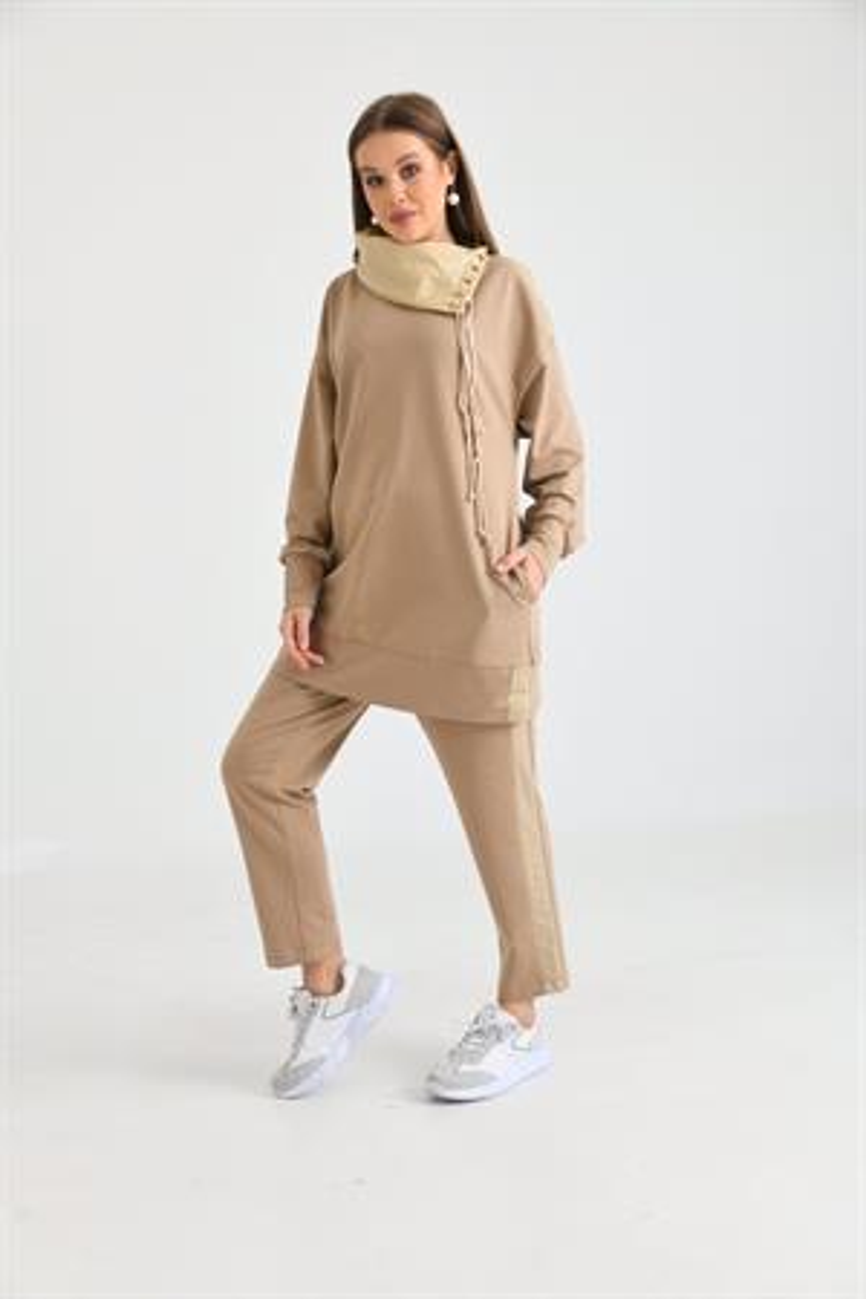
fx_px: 1588
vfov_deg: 44.5
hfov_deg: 30.5
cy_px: 650
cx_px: 433
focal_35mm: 44
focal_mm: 44
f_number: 5.6
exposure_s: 1/125
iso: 100
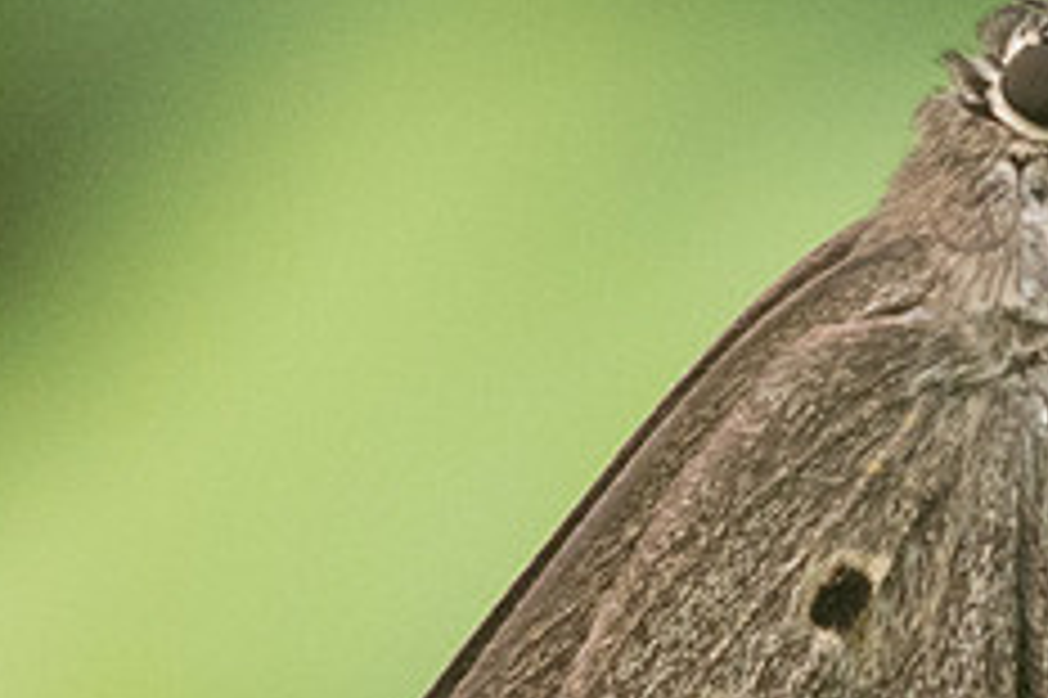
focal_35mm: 1828
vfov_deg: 0.8
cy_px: 968
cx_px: 847
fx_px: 53176
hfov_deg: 1.1
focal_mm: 150
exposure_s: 1/640
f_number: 6.3
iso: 800
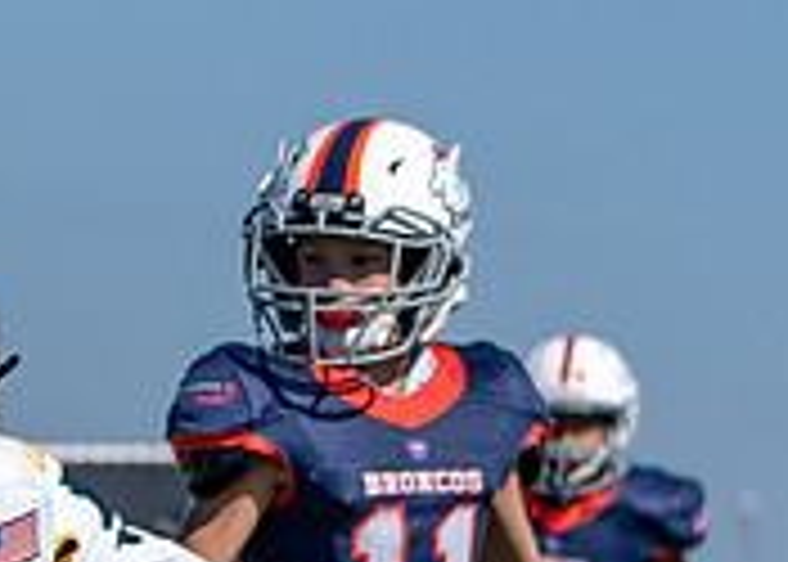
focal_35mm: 738
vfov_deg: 2.0
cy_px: 789
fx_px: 16516
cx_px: -1075
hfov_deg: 2.7
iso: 125
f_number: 5
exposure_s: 1/2000
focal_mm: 141
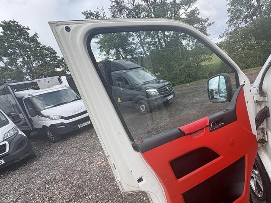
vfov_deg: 65.4
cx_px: 175
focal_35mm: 20
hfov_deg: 79.7
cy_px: 120
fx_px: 157
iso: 40
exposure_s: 1/414
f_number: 2.2
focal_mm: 2.22
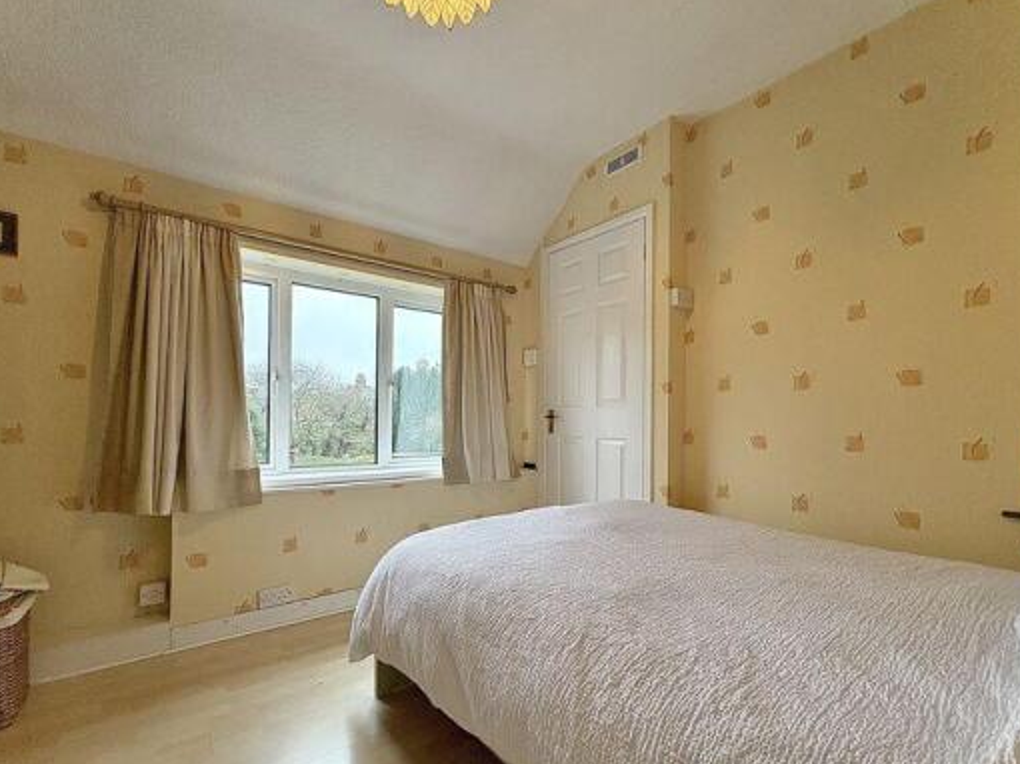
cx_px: 509
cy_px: 417
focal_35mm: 16
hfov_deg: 94.5
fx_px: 471
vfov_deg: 77.9
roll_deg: -0.4
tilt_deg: -0.1
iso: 320
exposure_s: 1/100
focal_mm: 2.22
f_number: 2.2
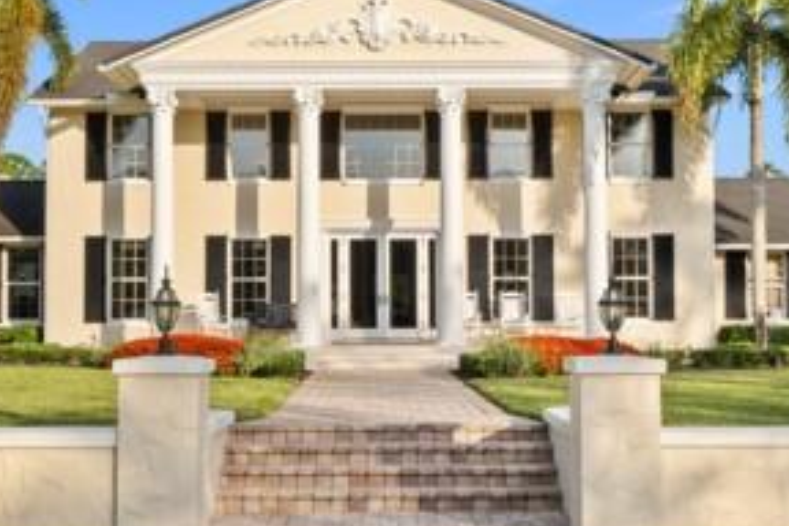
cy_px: 222
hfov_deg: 33.4
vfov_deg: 22.6
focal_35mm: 60
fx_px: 1315
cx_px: 374
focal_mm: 18
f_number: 9
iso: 100
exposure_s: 1/80
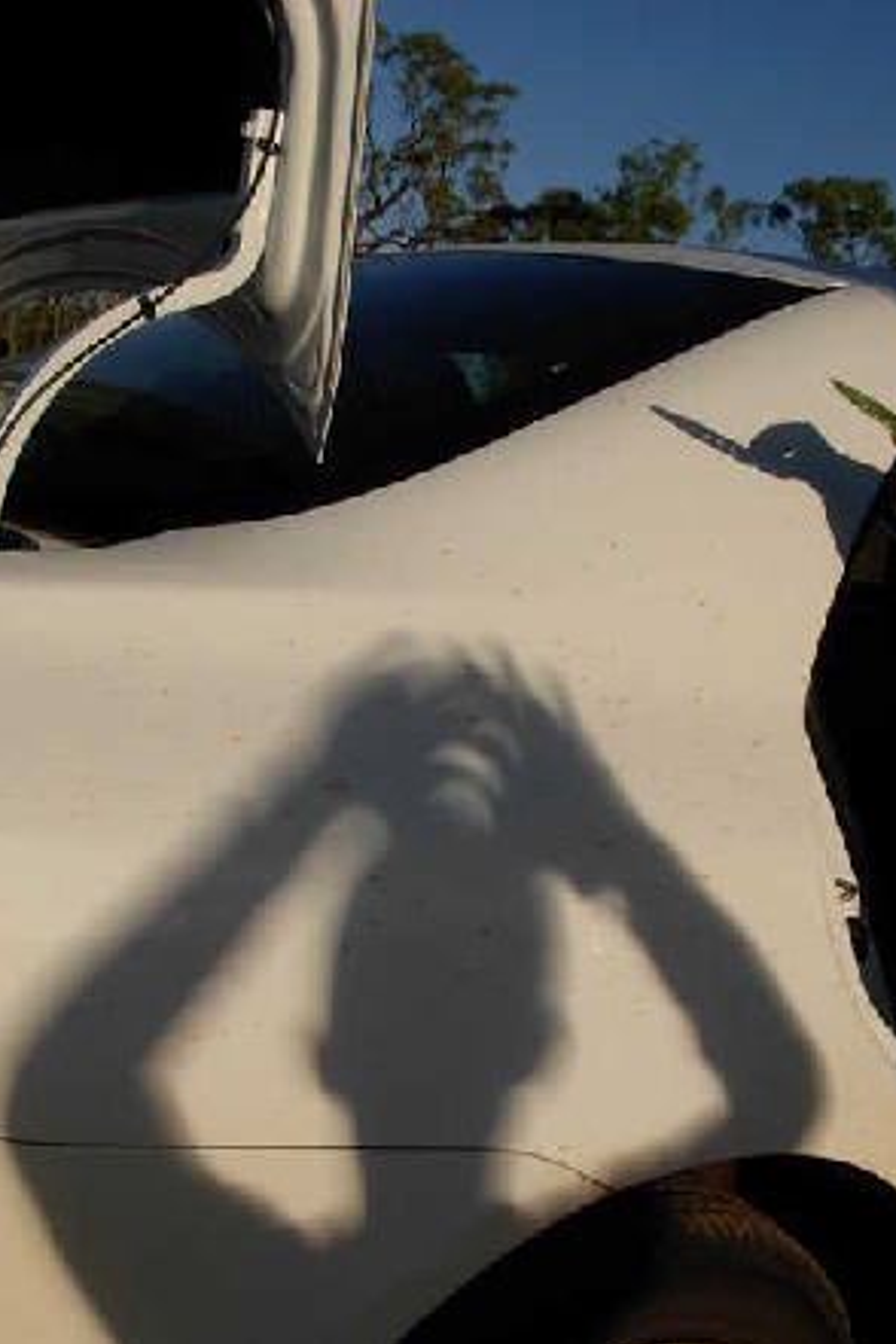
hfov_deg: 31.2
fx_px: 1605
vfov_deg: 45.4
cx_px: 399
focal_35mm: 43
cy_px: 728
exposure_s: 1/395
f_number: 4.9
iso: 79
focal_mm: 6.3
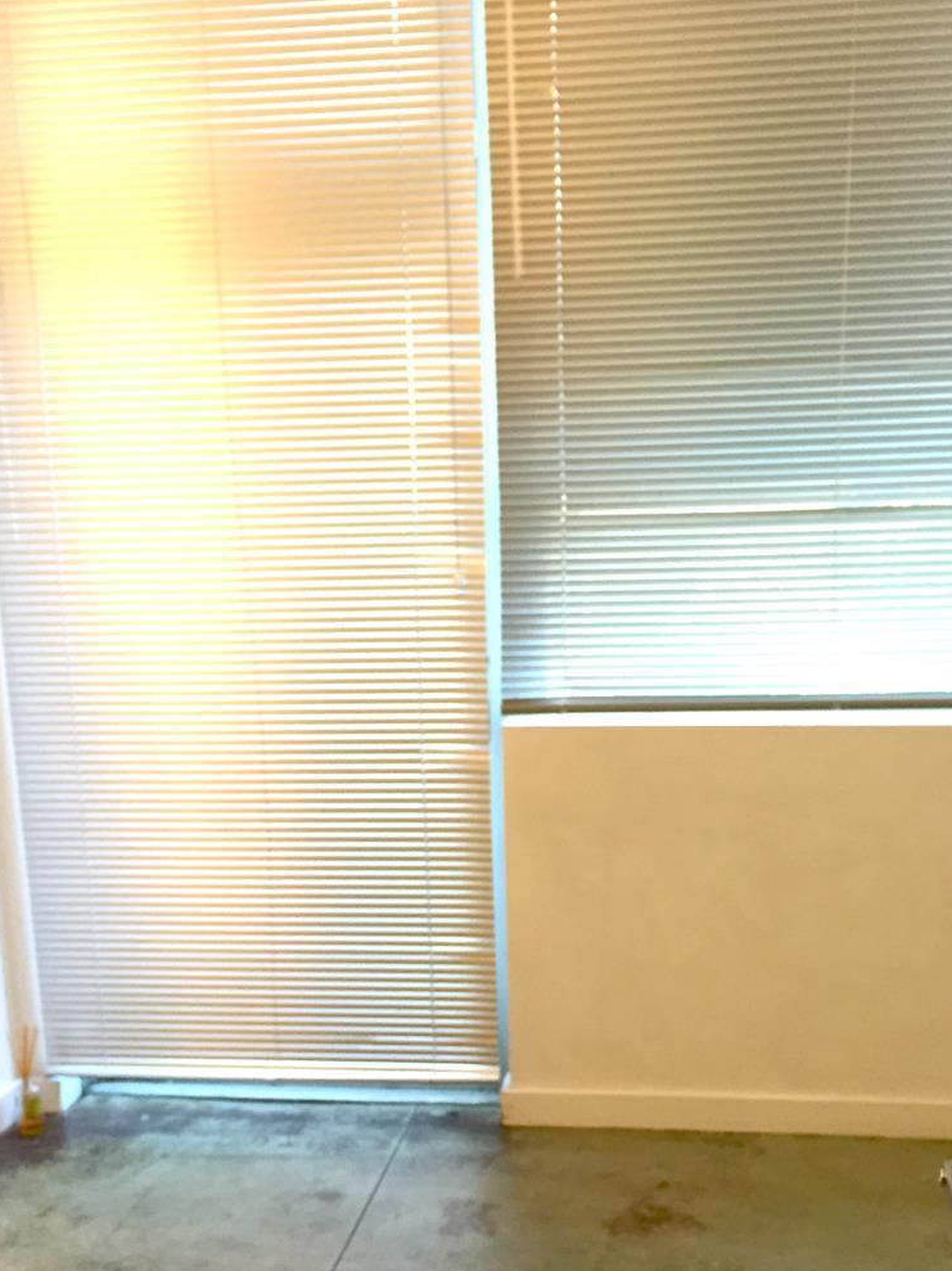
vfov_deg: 41.9
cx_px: 493
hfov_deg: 32.9
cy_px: 925
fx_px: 1614
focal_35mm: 44
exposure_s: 1/30
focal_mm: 4.15
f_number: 2.2
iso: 125
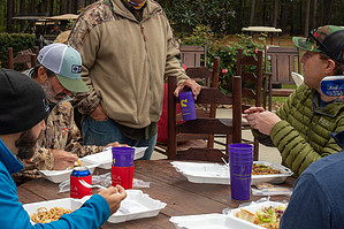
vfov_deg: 19.9
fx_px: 649
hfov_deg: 29.6
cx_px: 151
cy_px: 64
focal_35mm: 68
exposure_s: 1/250
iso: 200
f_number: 6.3
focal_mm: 35
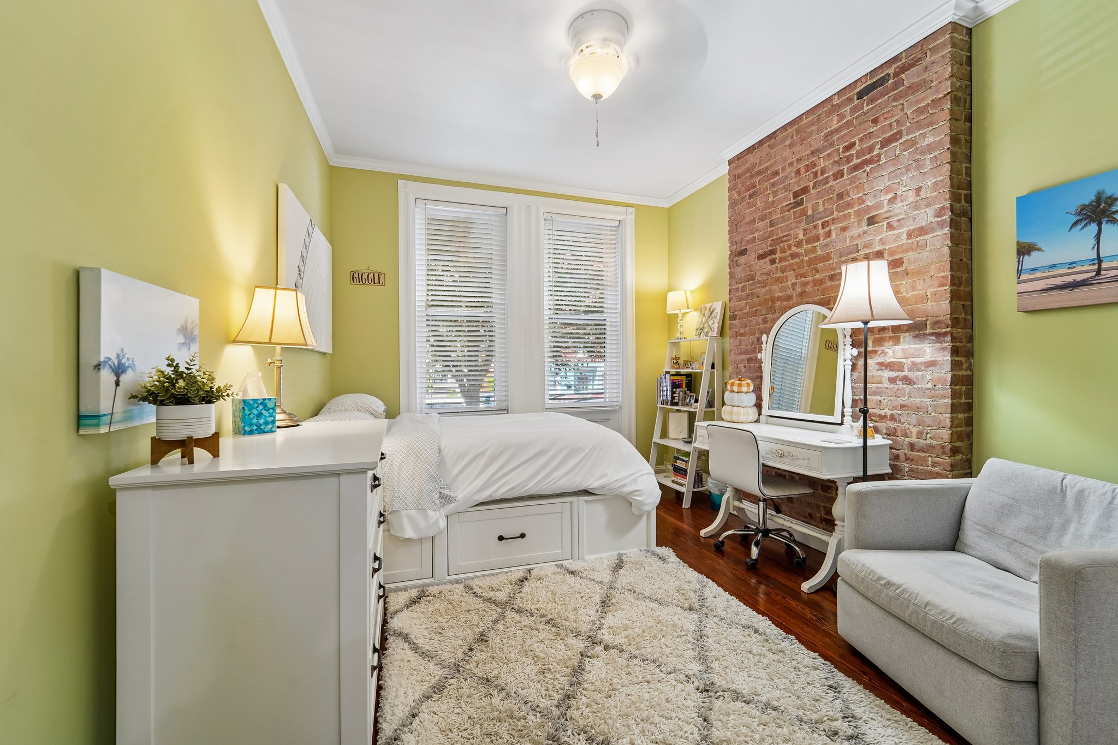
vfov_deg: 81.2
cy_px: 372
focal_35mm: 14
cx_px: 559
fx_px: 435
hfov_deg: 104.3
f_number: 8
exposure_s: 1/15
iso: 400
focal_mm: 14
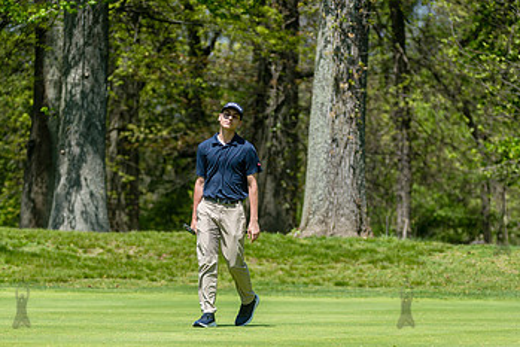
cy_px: 230
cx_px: 213
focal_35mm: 241
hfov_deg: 8.5
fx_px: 3482
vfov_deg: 5.7
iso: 100
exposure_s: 1/1000
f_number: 3.5
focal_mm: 145
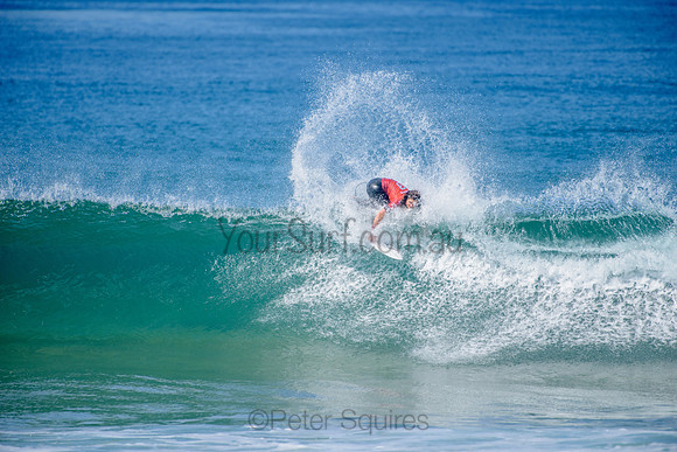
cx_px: 338
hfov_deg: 4.1
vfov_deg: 2.8
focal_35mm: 500
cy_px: 226
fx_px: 9405
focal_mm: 500
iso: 250
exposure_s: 1/2000
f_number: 5.6
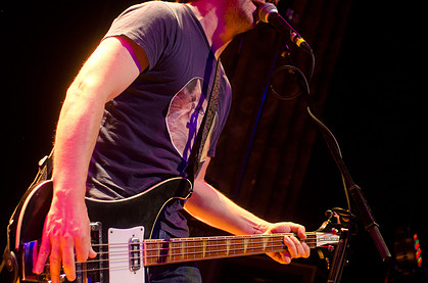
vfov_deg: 18.6
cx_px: 255
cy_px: 116
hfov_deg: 27.8
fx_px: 862
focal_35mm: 73
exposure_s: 1/250
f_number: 2.8
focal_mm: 35
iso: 1600
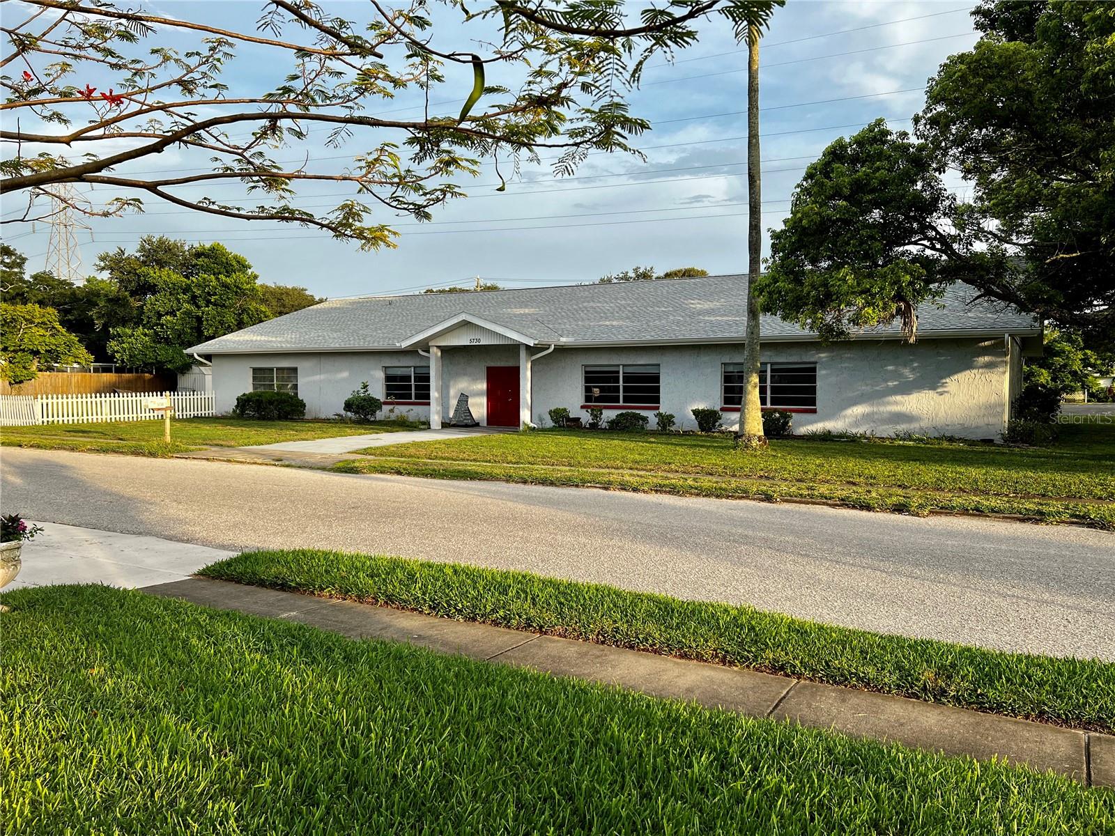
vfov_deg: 53.1
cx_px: 558
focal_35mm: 26
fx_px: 837
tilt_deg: -2.3
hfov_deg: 67.3
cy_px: 418
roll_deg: -0.3
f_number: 1.5
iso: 50
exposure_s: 1/1377
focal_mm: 5.7
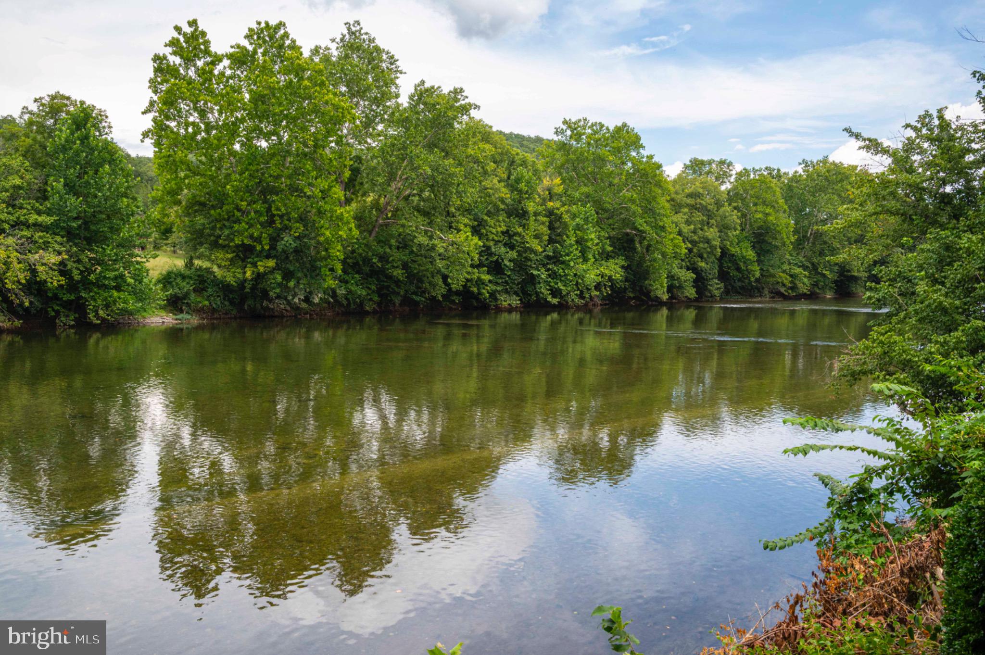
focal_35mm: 32
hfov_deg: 58.8
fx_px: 875
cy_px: 328
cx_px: 492
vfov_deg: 41.1
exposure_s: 1/500
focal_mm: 32
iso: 1000
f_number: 11
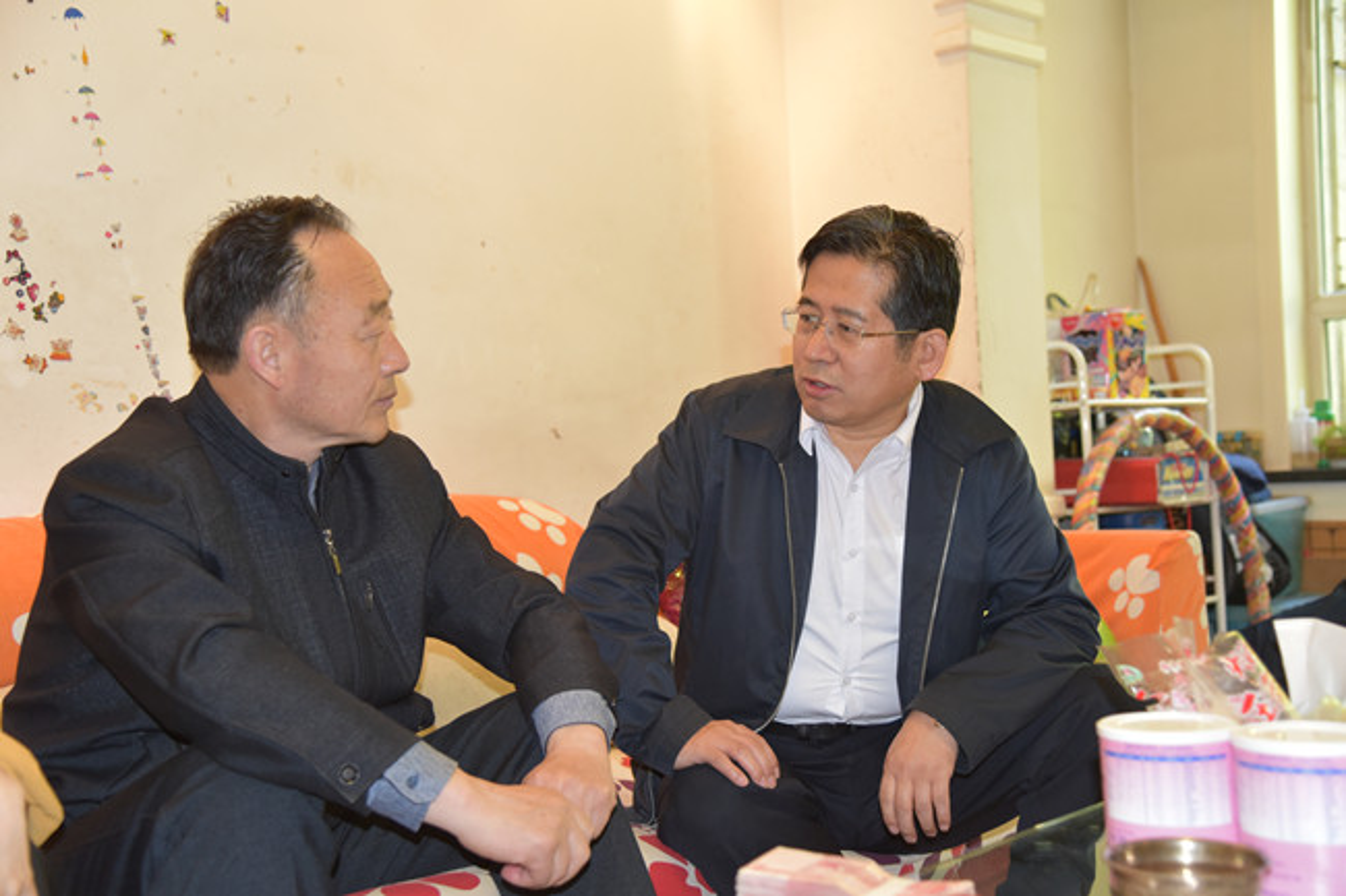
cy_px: 448
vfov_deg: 29.2
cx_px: 673
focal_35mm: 46
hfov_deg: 42.8
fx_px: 1719
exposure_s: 1/60
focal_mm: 46
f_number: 4
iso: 1800
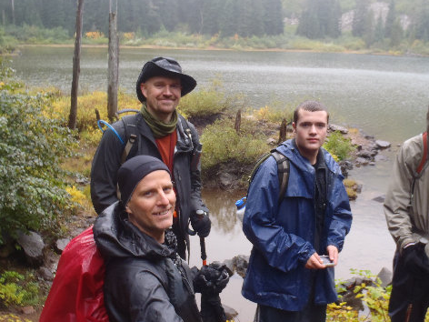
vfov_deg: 37.7
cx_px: 269
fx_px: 471
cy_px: 170
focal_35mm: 38
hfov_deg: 48.5
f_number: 3.9
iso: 160
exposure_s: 1/30
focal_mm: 5
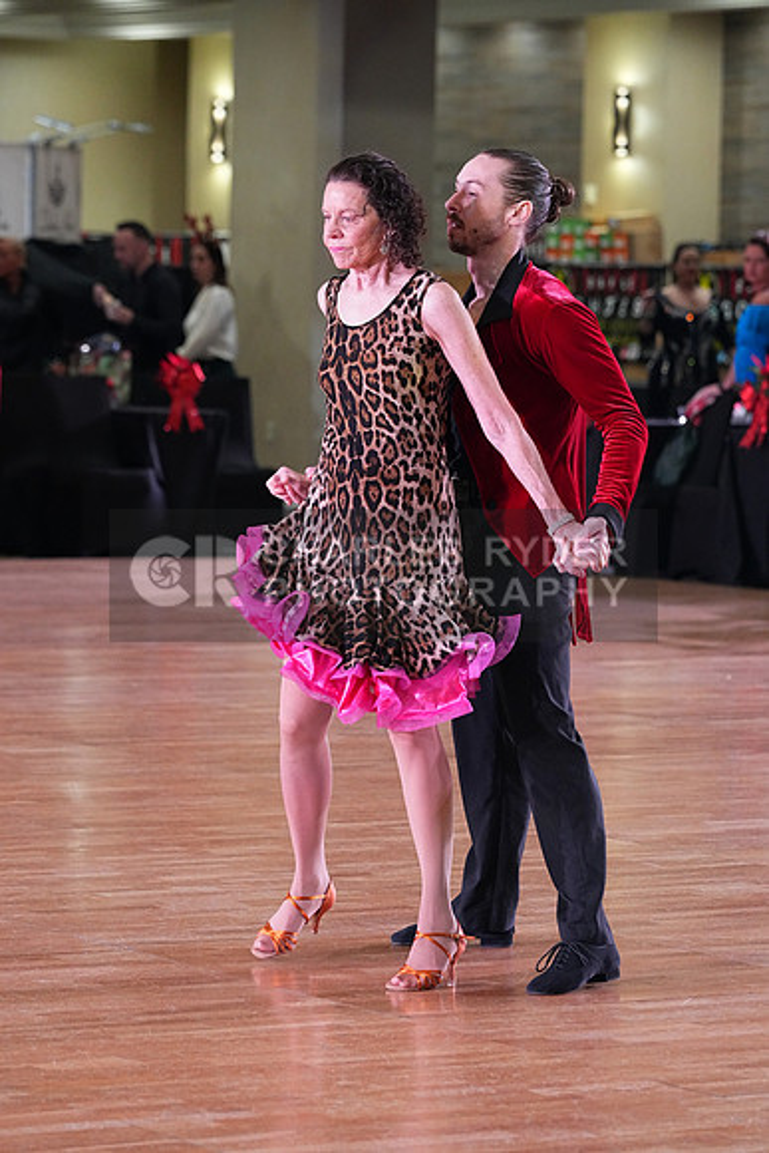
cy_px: 576
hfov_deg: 8.2
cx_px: 384
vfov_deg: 12.3
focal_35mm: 167
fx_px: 5347
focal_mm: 167
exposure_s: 1/320
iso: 5000
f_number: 5.6
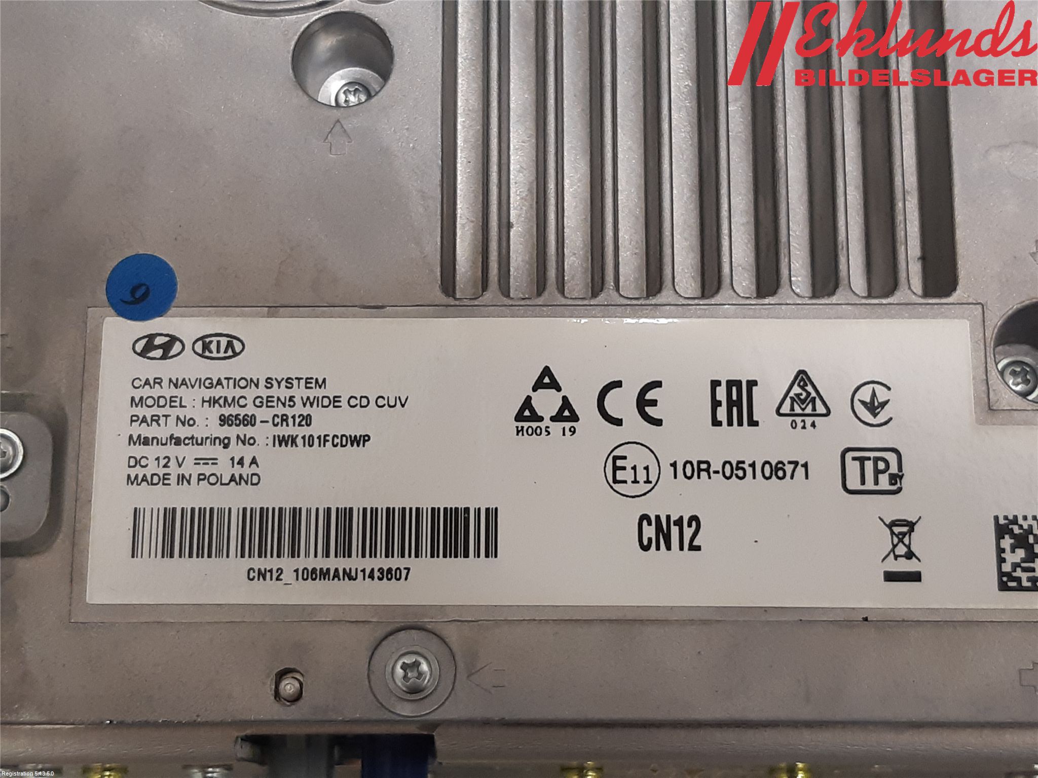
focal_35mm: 26
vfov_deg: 53.1
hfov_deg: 67.3
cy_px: 389
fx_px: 780
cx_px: 519
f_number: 1.7
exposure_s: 1/50
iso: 160
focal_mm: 3.93
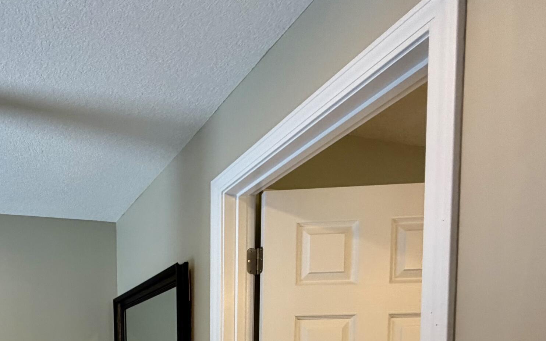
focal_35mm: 30
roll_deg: +0.9
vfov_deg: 34.4
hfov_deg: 57.2
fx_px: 446
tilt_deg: -1.8
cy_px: 399
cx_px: 93
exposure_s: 1/120
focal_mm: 2.22
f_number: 2.2
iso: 200
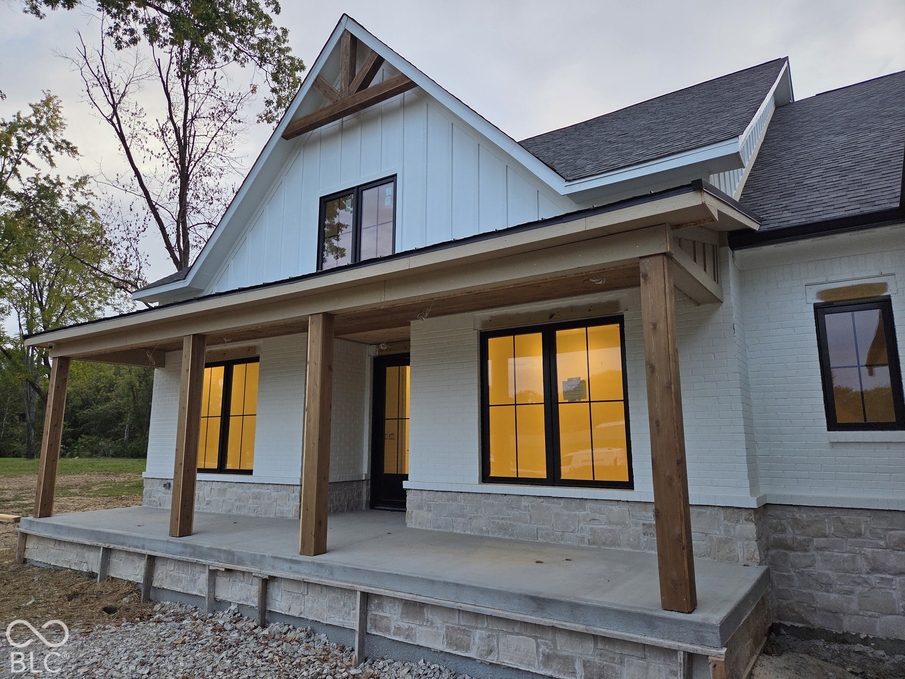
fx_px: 601
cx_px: 452
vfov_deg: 58.9
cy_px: 340
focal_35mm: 23
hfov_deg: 73.9
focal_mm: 5.4
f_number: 1.8
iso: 80
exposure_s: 1/120
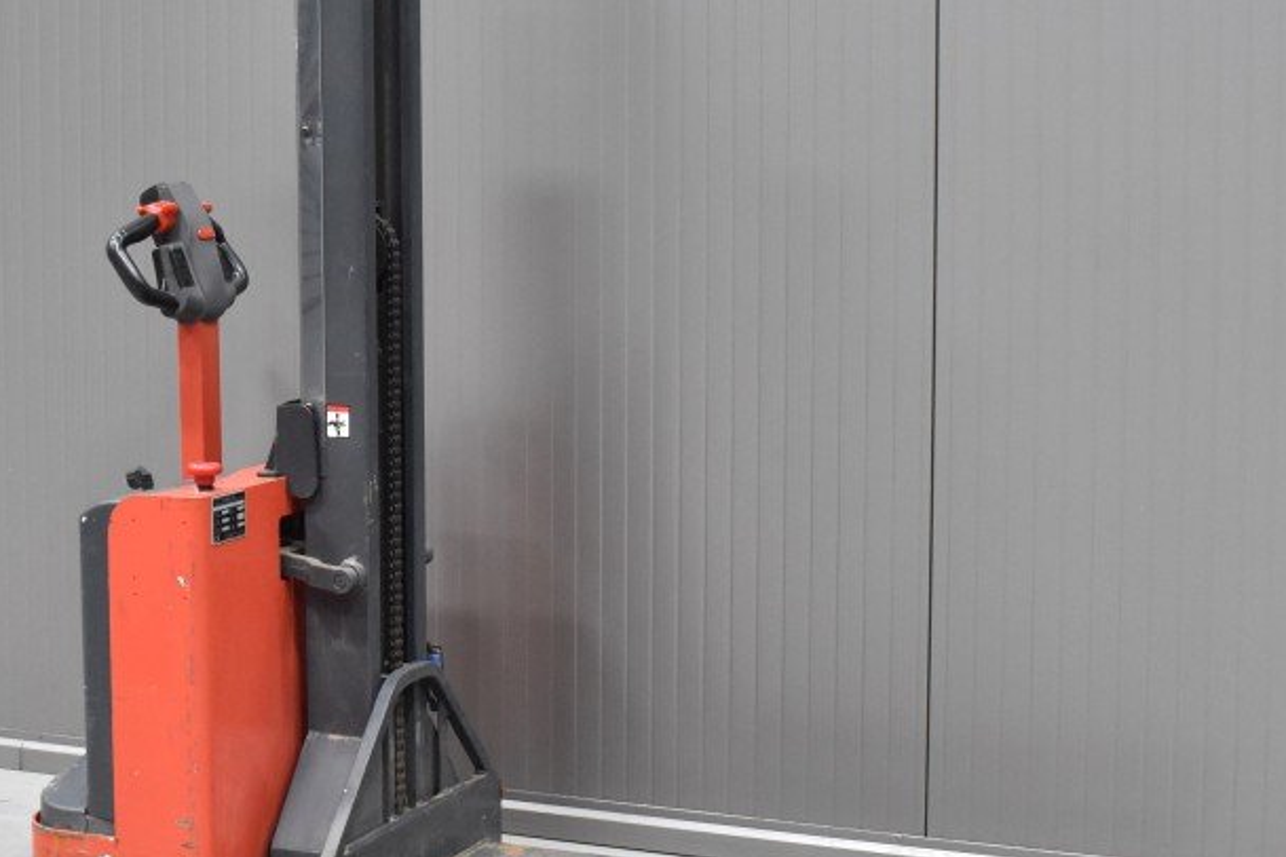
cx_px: 414
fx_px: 2322
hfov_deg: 30.7
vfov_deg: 20.9
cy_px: 367
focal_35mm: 65
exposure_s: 1/40
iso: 1600
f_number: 5
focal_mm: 22
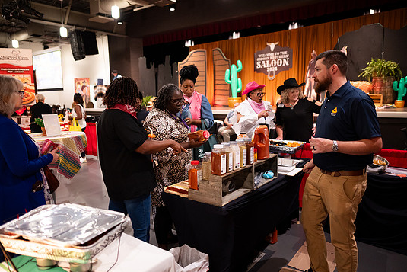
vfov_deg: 49.6
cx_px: 201
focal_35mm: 26
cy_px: 134
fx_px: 294
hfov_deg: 69.4
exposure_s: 1/200
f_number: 1.8
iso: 1250
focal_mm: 24
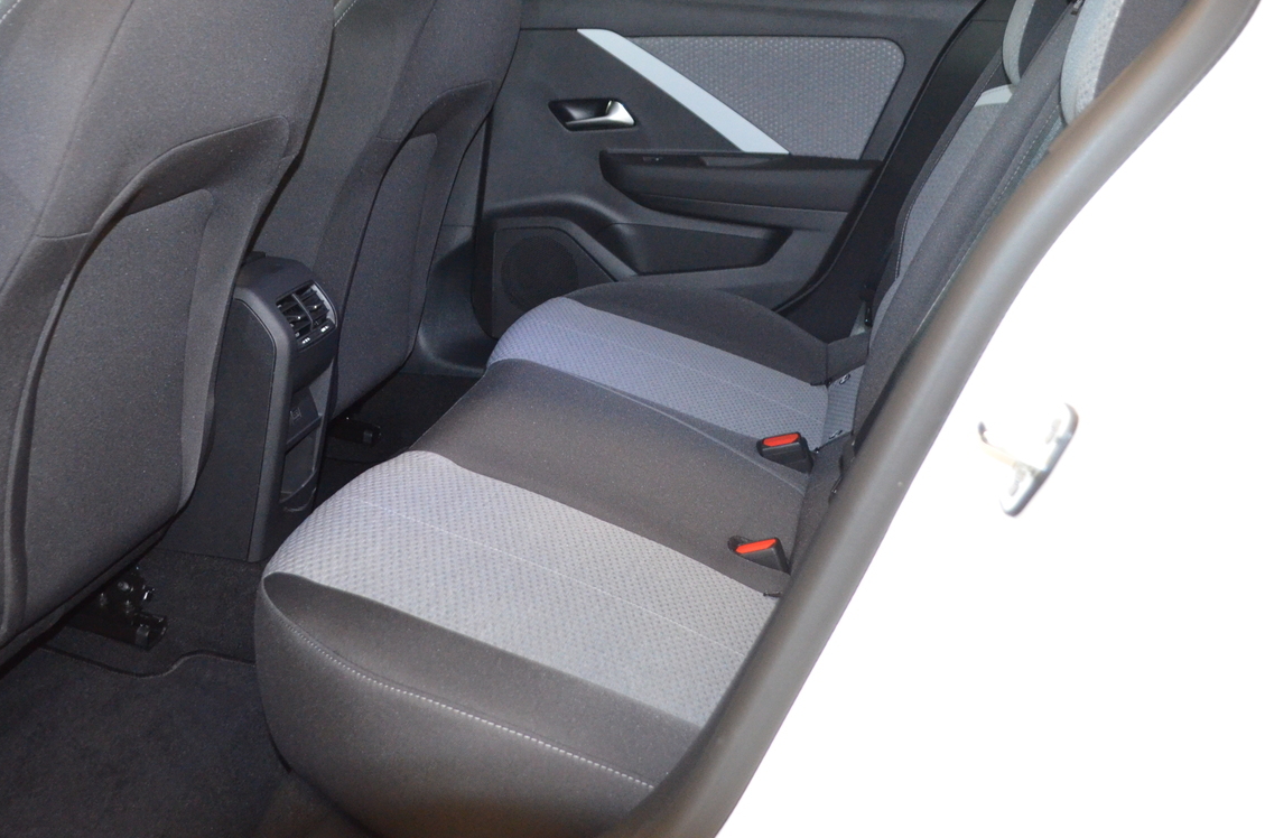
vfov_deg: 33.7
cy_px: 266
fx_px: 1368
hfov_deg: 49.0
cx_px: 447
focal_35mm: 39
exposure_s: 1/60
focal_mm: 18
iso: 2200
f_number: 3.5
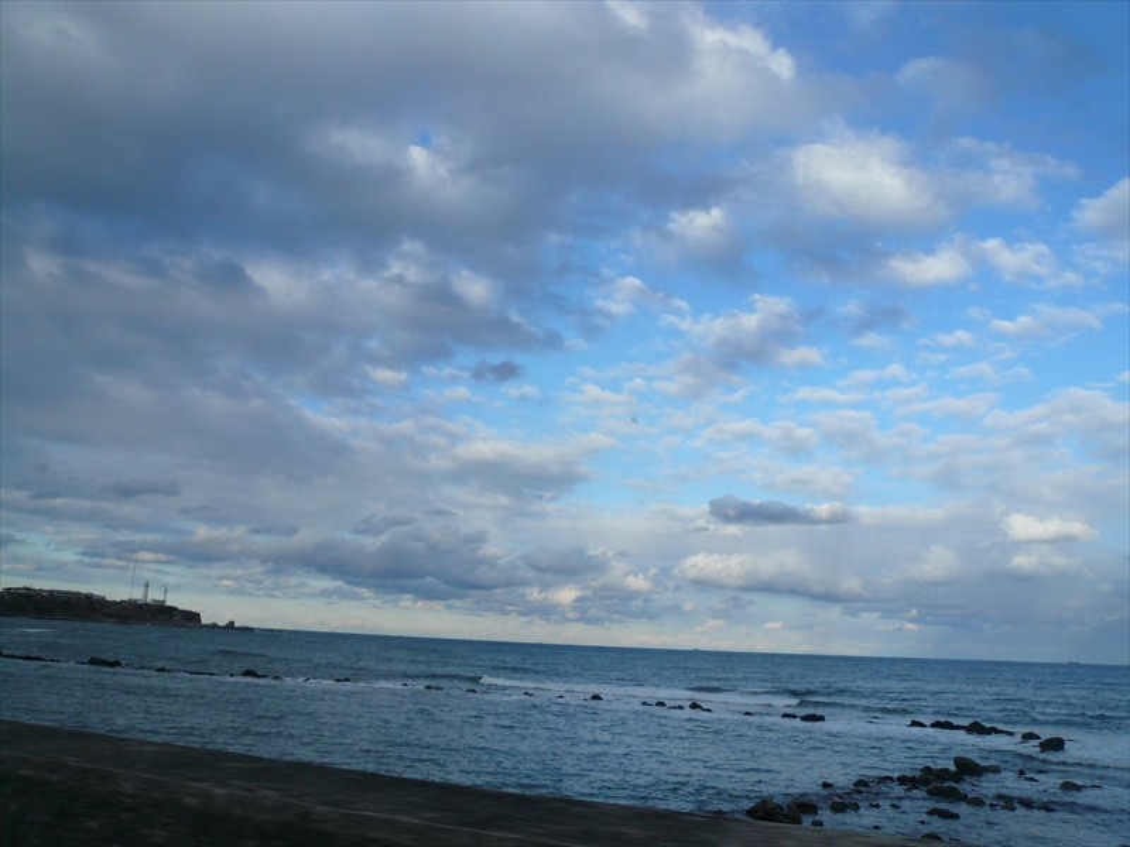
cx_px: 565
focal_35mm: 28
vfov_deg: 49.7
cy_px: 424
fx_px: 914
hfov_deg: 63.4
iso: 100
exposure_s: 1/160
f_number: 8
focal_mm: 4.6
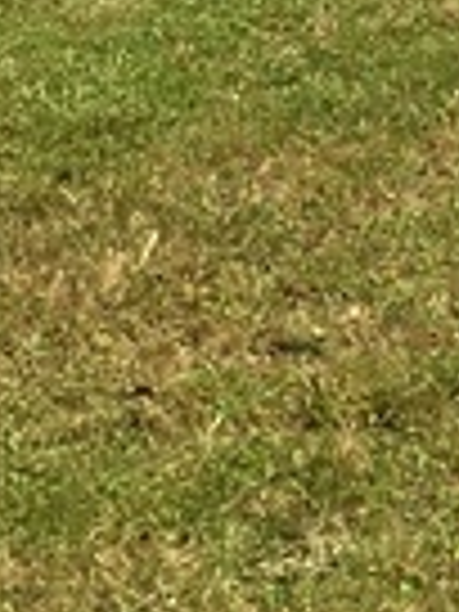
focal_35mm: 231
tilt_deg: -10.6
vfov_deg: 8.4
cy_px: -238
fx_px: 4084
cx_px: 1116
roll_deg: +0.2
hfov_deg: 6.1
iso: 25
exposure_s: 1/2262
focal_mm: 4.15
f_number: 2.2
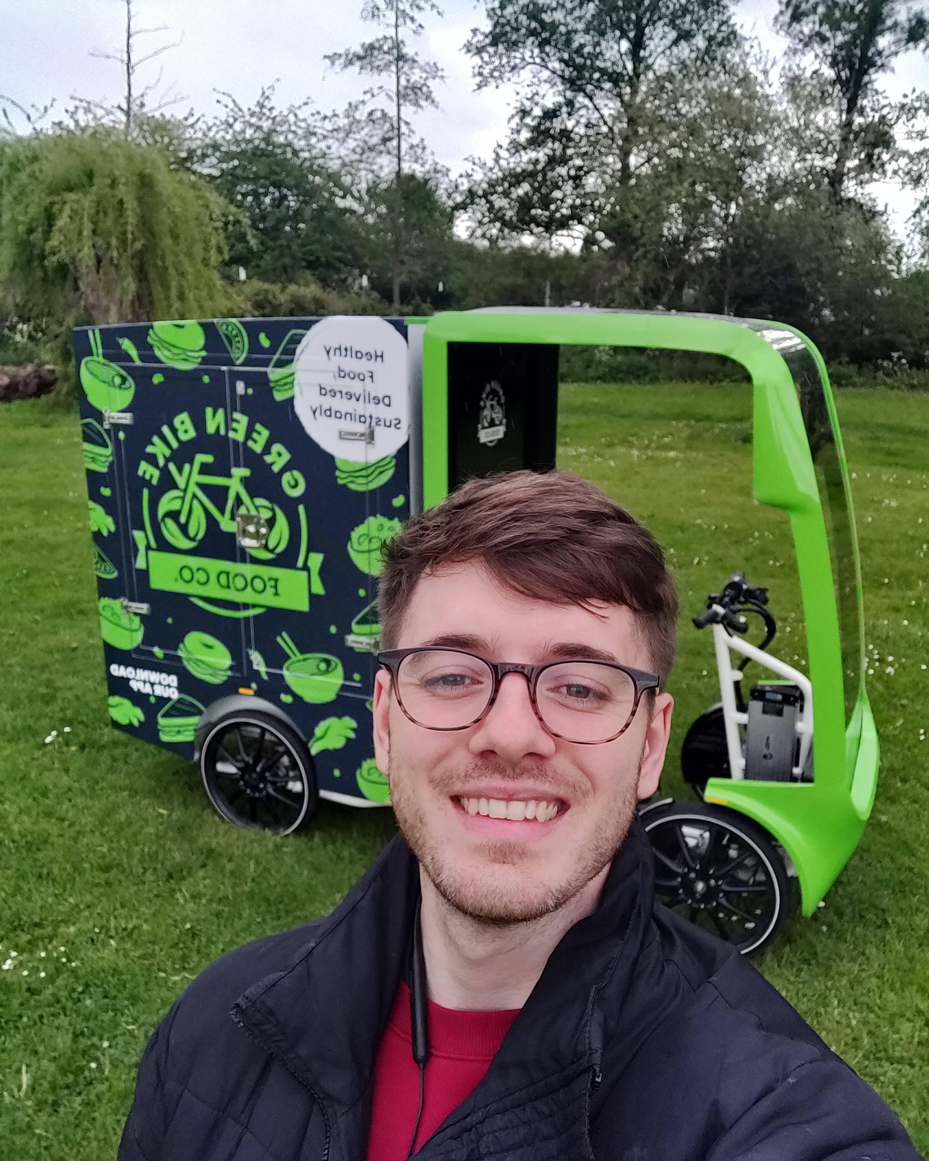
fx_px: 722
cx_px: 465
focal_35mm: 21
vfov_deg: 77.6
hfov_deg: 65.5
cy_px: 596
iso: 100
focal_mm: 3.48
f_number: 2
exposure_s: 1/435
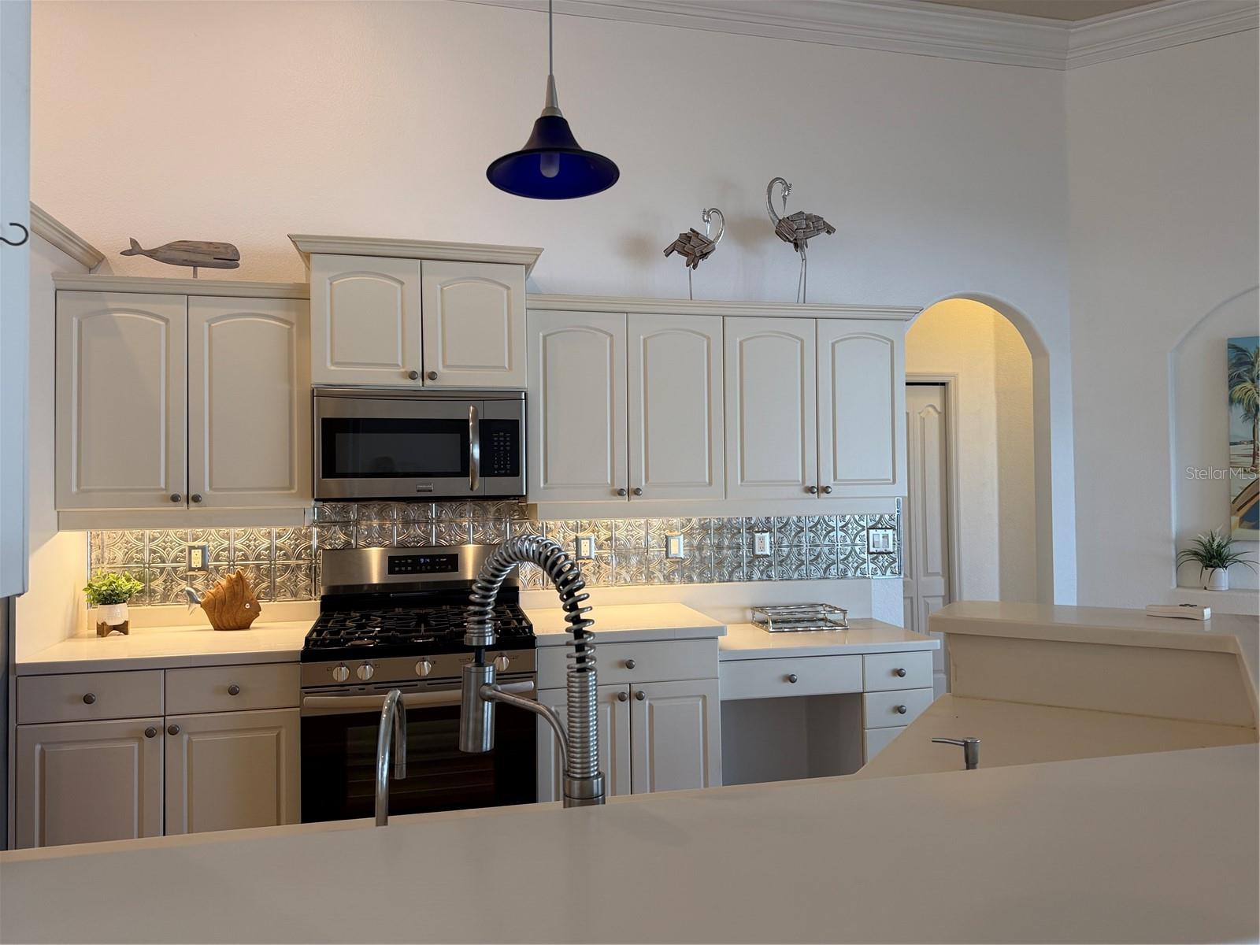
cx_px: 630
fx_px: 874
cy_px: 472
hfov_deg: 71.6
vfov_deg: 56.8
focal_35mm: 24
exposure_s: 1/120
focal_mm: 6.76
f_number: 1.78
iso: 125
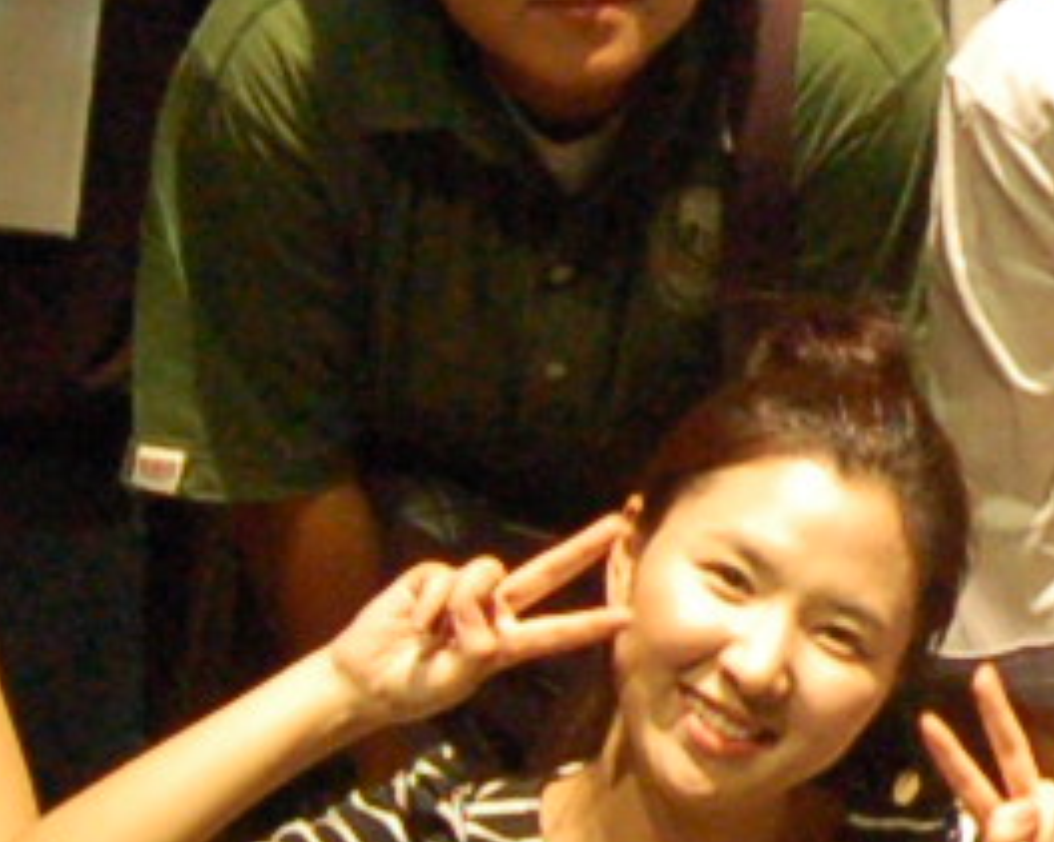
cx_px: 1924
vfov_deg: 5.8
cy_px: 92
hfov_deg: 7.1
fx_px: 8232
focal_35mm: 264
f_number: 4.5
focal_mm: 22
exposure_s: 1/60
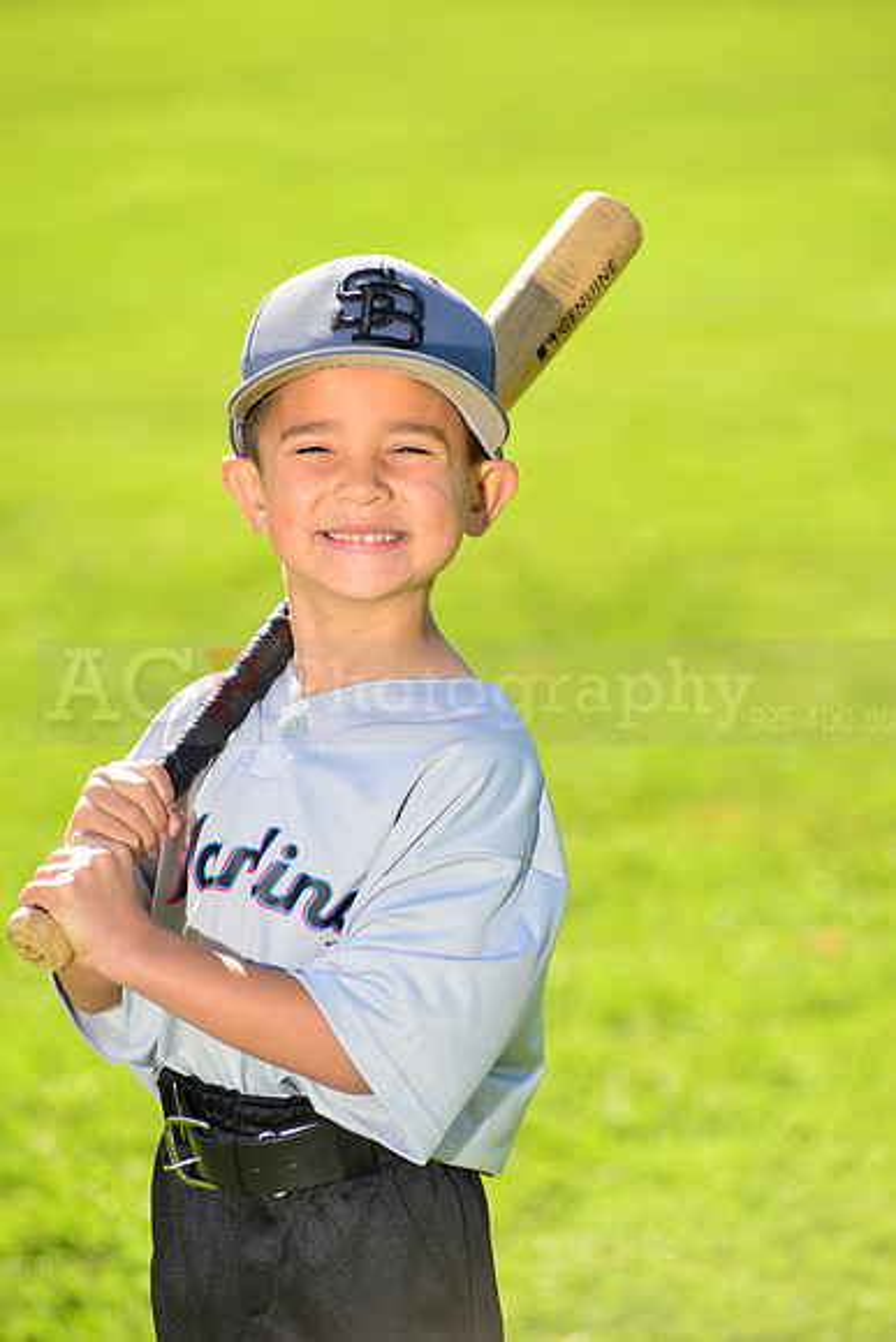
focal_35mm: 170
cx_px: 448
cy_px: 671
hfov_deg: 8.1
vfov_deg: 12.1
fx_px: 6342
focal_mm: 170
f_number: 5
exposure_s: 1/250
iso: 100
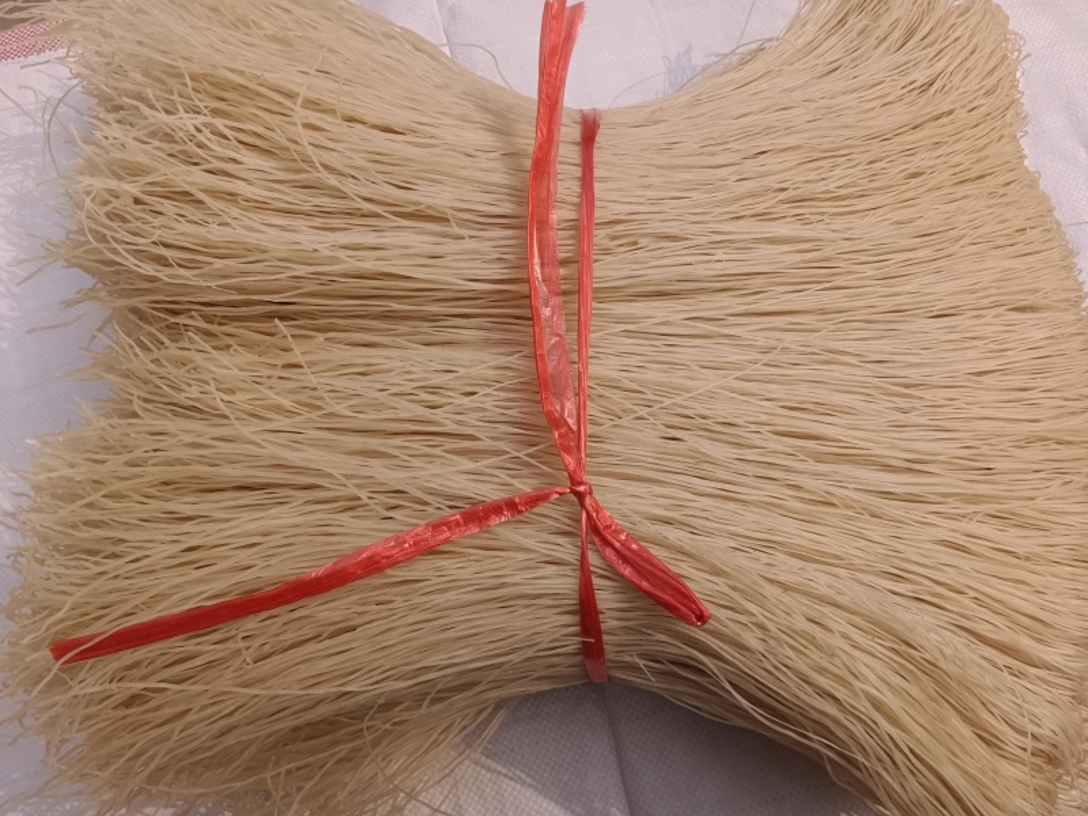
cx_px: 544
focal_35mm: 26
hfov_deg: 67.3
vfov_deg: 53.1
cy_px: 408
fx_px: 817
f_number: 1.8
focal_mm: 3.96
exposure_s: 1/801
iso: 101
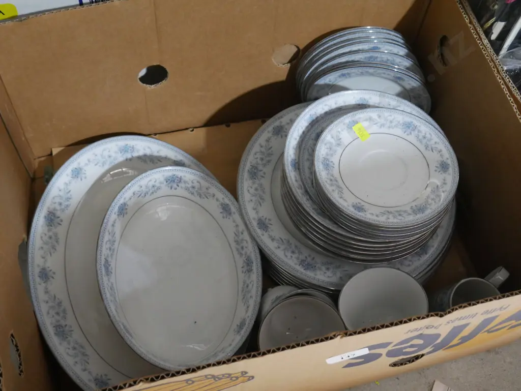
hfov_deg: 46.8
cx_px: 260
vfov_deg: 36.0
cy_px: 196
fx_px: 602
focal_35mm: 40
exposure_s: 1/40
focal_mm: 20
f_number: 5.6
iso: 3200
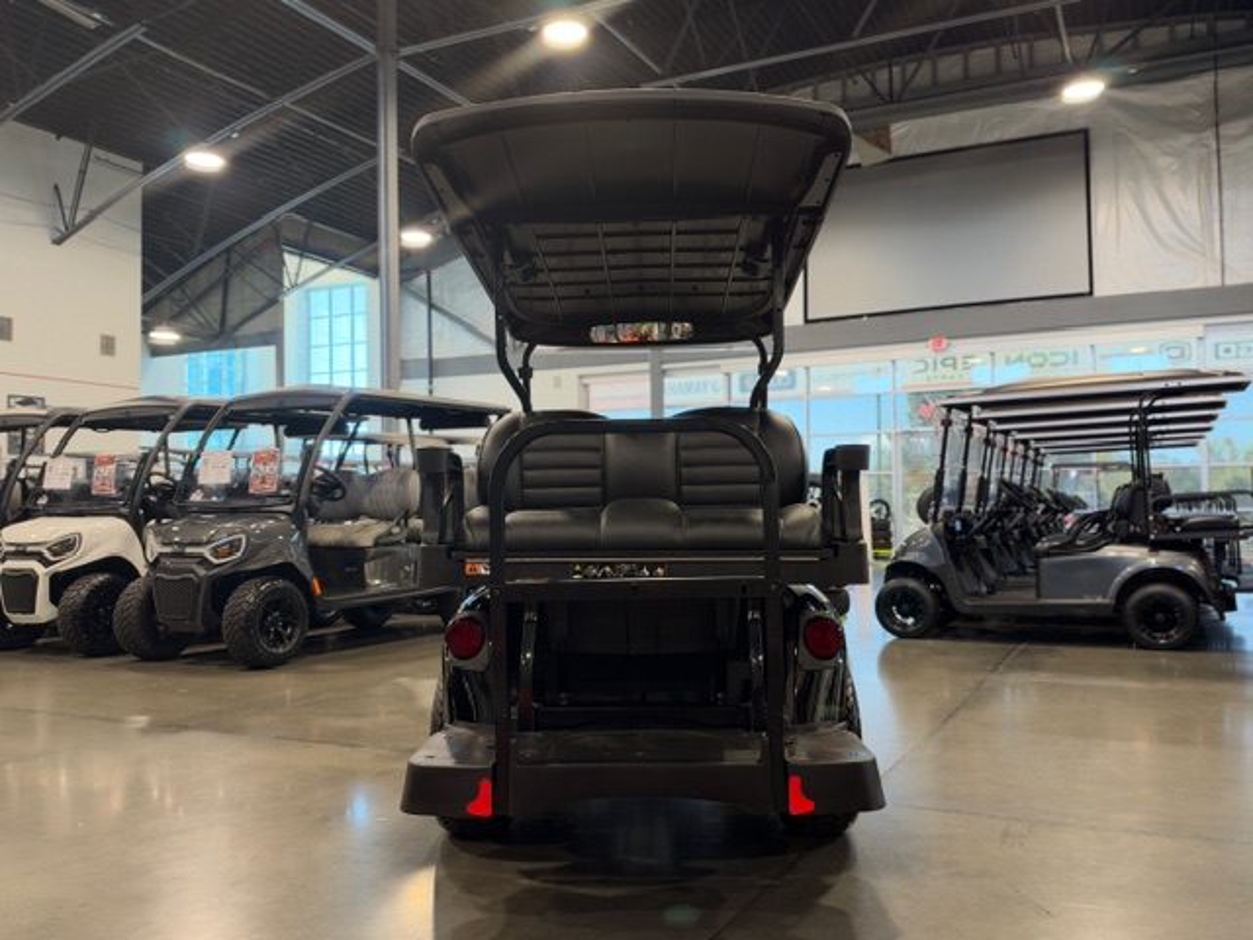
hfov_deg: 61.7
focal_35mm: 29
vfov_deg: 48.2
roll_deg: +1.2
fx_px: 1050
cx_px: 626
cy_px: 470
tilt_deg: +2.0
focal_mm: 6.93
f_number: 1.48
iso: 250
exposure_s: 1/120
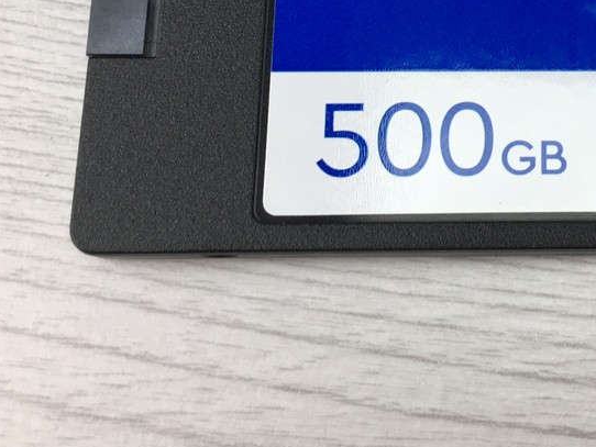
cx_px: 605
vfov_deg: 18.4
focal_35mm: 77
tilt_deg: -70.9
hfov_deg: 24.1
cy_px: -59
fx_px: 1326
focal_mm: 4.15
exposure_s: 1/100
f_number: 2.2
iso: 32
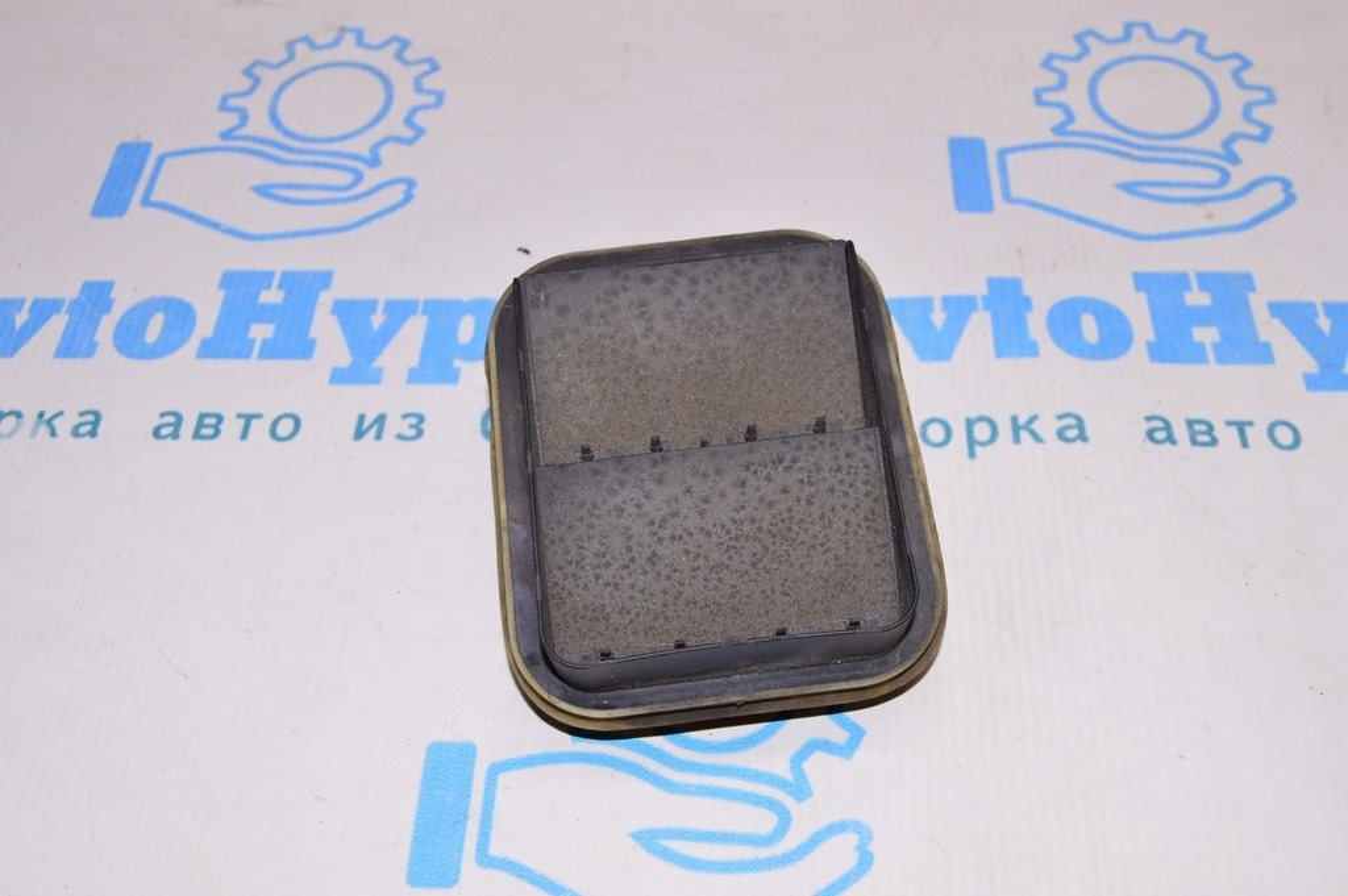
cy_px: 448
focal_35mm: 39
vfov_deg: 34.2
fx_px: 1459
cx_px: 674
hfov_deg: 49.6
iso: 1600
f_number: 8
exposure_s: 1/200
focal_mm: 26
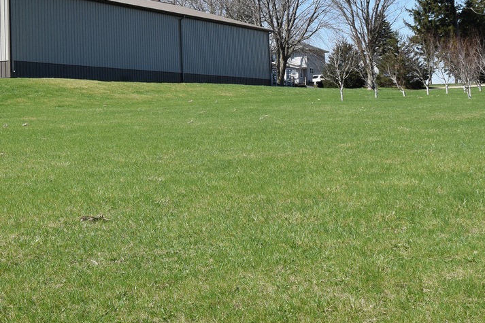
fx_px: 1010
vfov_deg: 17.8
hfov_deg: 26.5
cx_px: 94
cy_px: 6
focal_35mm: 75
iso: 200
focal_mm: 22
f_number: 9.5
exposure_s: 1/350
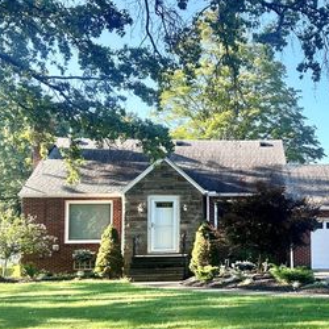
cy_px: 195
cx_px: 295
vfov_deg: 36.7
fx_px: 495
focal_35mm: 46
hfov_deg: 34.8
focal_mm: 5.7
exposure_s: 1/932
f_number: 1.5
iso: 50
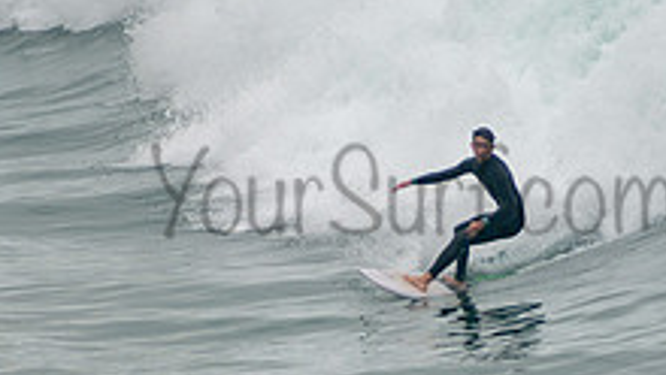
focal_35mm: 1655
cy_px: 165
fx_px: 29241
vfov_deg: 0.7
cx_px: 463
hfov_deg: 1.3
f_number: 5.6
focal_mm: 400
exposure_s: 1/1250
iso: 250
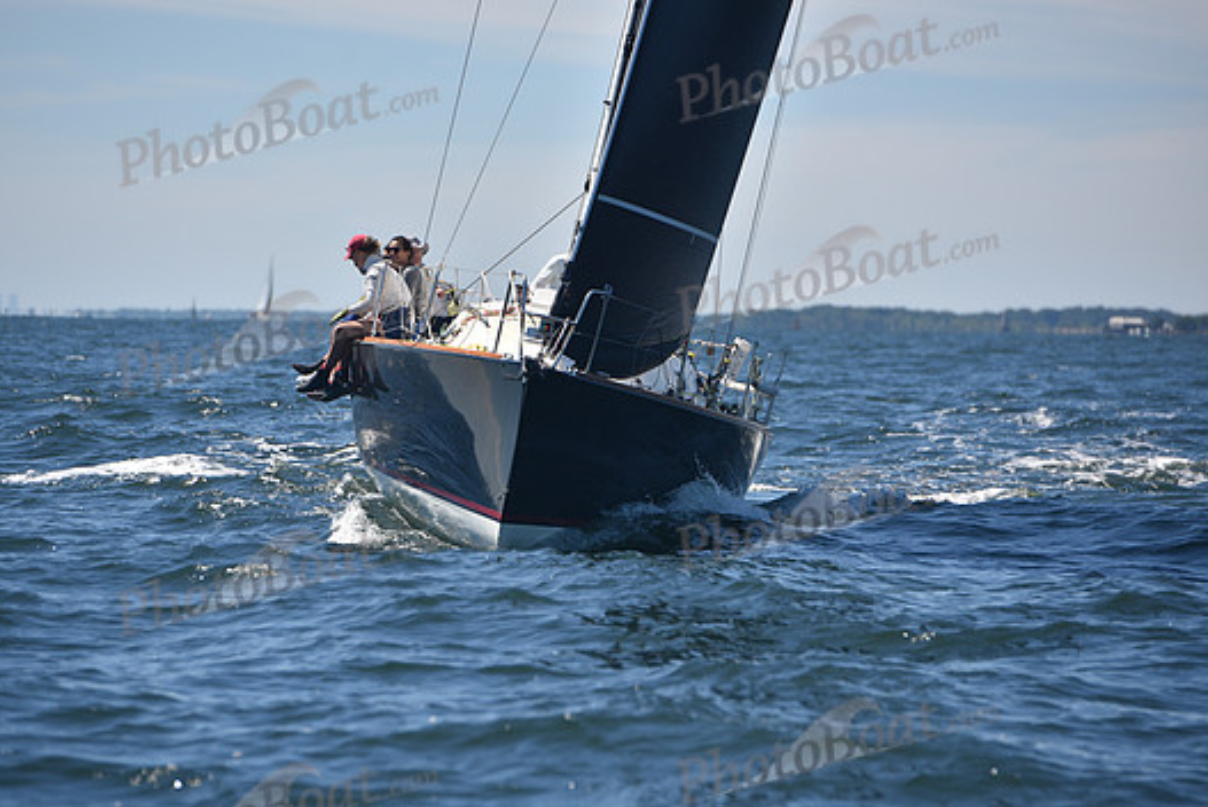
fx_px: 7386
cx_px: 559
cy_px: 425
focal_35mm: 220
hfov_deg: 9.3
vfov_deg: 6.3
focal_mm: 200
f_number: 5
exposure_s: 1/800
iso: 200
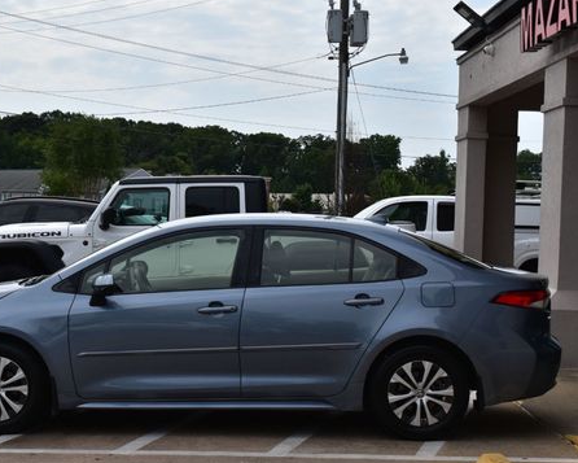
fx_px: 1209
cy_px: 235
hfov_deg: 26.8
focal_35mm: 71
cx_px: 209
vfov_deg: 21.7
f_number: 11
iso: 250
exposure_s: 1/500
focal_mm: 35
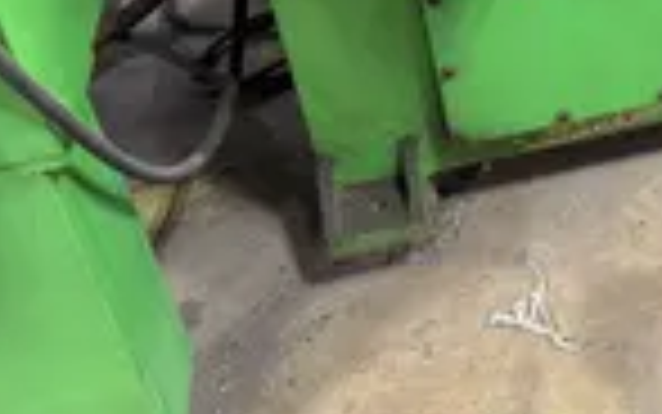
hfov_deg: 25.9
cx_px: 838
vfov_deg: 17.0
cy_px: -212
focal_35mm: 69
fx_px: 1245
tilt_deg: -33.9
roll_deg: -0.4
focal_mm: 6.76
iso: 200
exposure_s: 1/93
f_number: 1.78
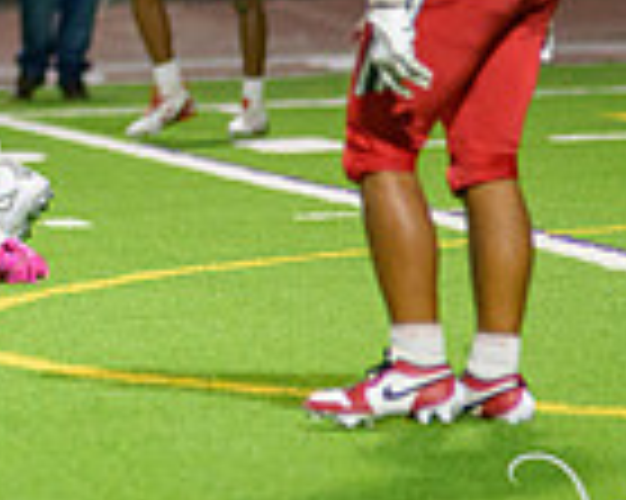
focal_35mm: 785
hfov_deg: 2.5
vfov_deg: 2.0
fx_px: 14534
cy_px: -88
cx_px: -315
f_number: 2.8
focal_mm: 200
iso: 2000
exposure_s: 1/320
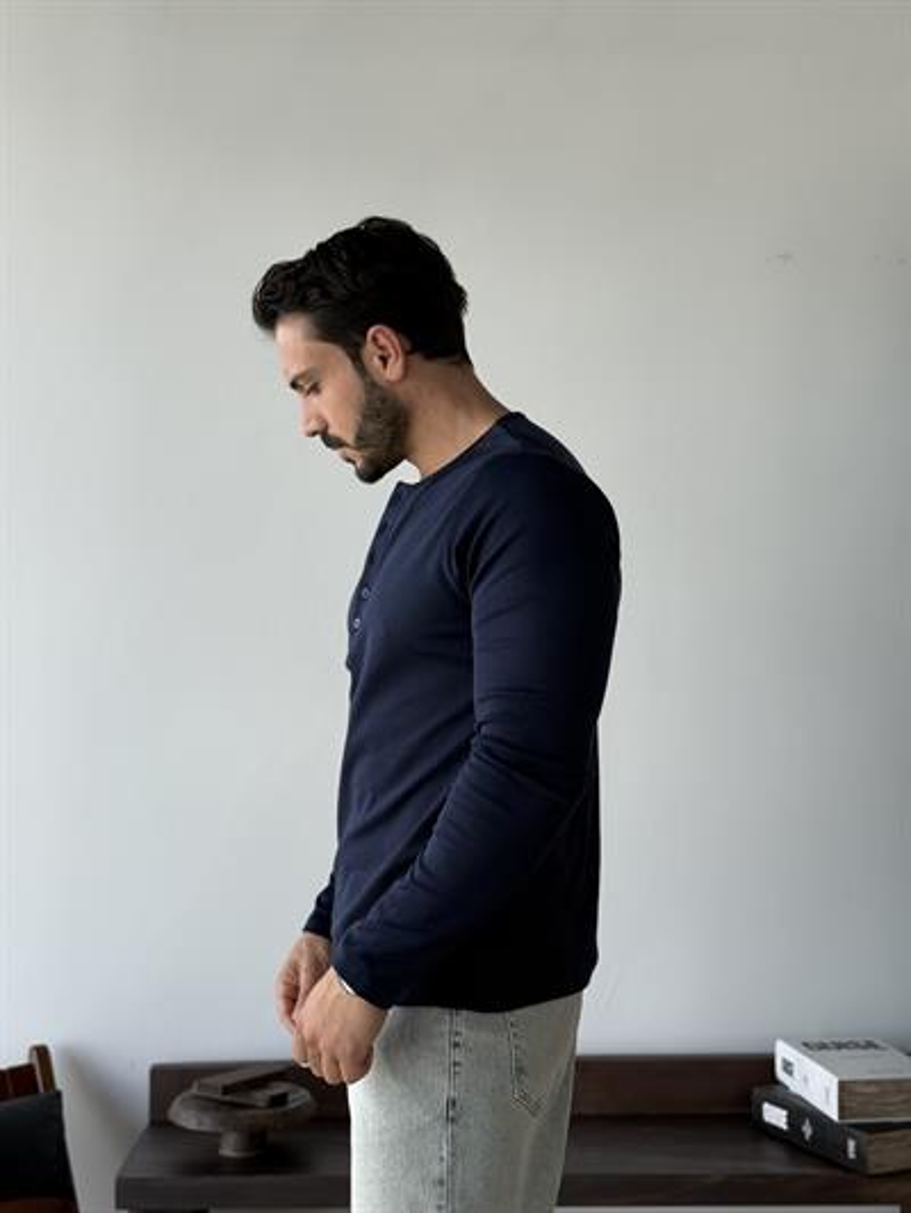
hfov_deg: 30.3
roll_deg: +0.1
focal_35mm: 48
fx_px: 1684
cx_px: 456
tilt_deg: +2.0
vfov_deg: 39.6
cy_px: 606
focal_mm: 6.76
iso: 64
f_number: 1.78
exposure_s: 1/336
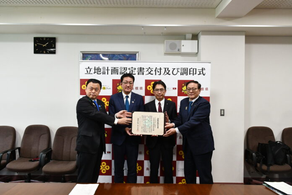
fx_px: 219
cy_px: 98
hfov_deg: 67.4
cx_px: 146
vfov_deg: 47.9
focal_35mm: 27
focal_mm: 18
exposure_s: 1/200
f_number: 7.1
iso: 1250
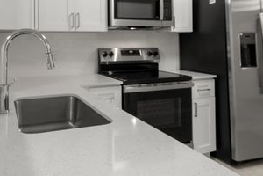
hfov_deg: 57.9
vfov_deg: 40.0
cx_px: 96
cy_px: 44
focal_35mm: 32
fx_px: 234
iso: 100
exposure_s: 1
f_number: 8
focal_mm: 10
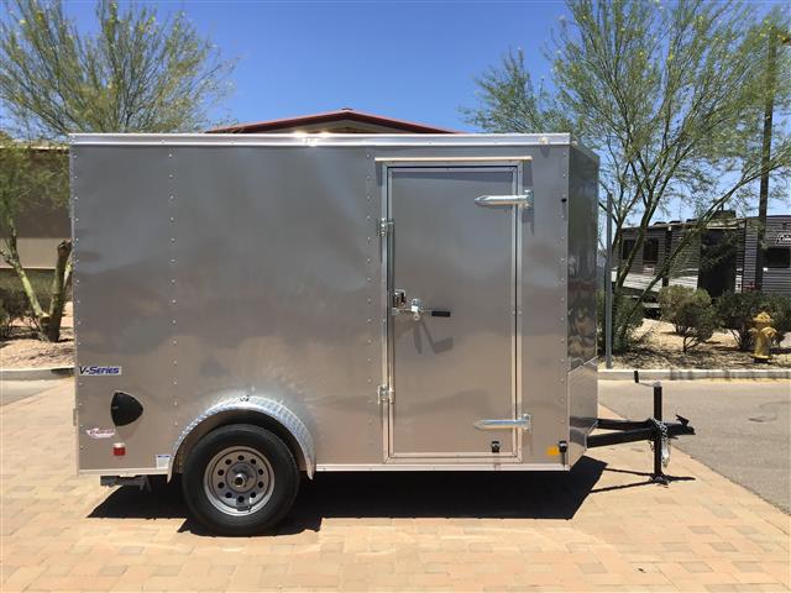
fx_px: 708
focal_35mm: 31
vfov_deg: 45.4
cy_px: 296
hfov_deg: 58.4
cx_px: 396
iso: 25
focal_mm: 3.3
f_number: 2.4
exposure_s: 1/1431
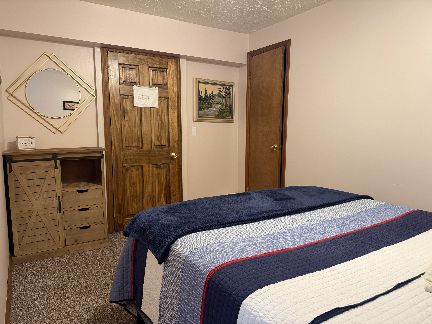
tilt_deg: -6.1
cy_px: 162
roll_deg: +0.3
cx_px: 216
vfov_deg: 56.8
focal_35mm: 24
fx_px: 300
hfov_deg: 71.6
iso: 200
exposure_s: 1/60
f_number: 1.78
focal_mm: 6.76
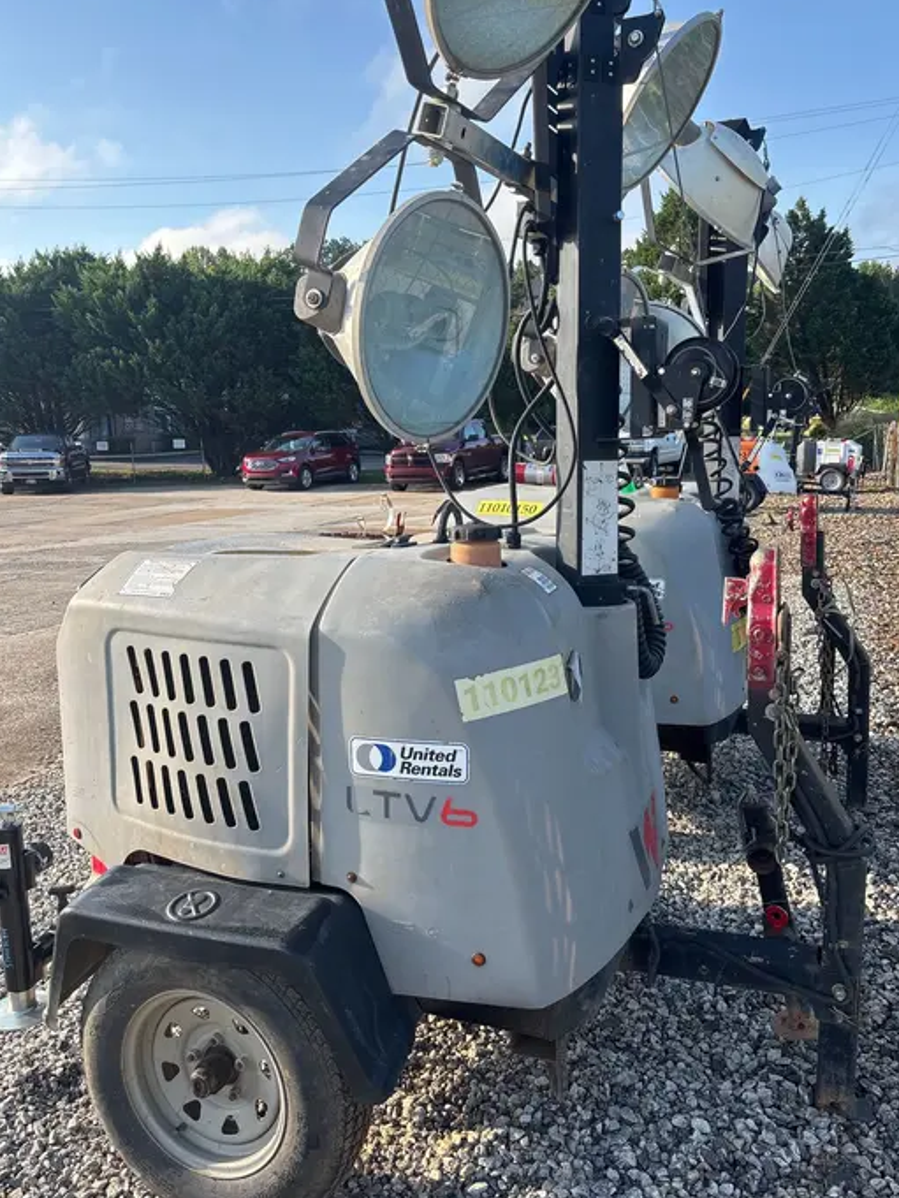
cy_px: 601
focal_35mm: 28
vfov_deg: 63.4
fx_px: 969
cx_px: 463
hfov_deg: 49.8
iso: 50
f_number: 1.6
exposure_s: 1/951
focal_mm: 5.96
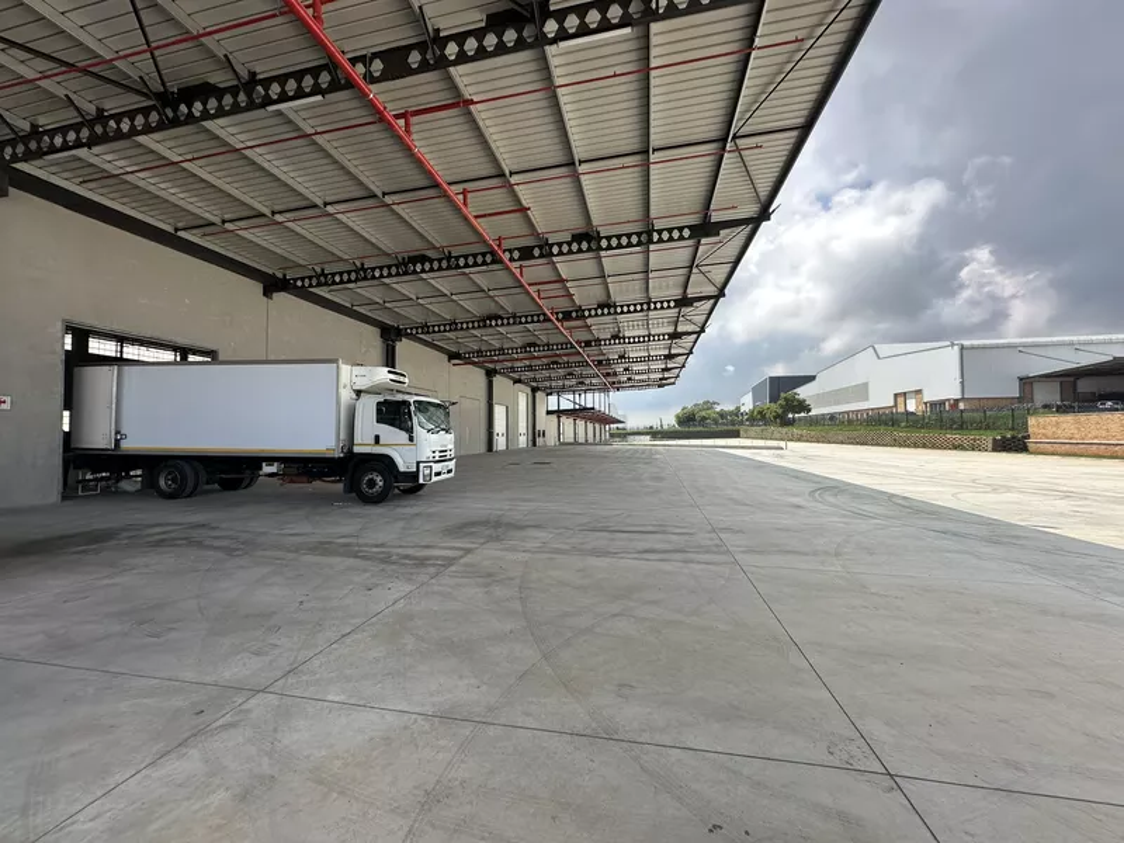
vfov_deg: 85.7
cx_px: 562
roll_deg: +0.4
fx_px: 455
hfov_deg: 102.1
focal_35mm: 14
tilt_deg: +2.4
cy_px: 422
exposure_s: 1/1125
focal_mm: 2.22
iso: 40
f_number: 2.2
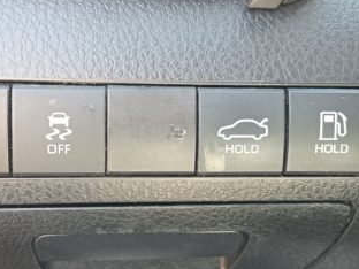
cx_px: 178
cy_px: 143
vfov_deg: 24.8
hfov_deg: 32.7
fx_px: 612
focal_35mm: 59
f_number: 1.7
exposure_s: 1/50
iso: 338
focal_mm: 5.27
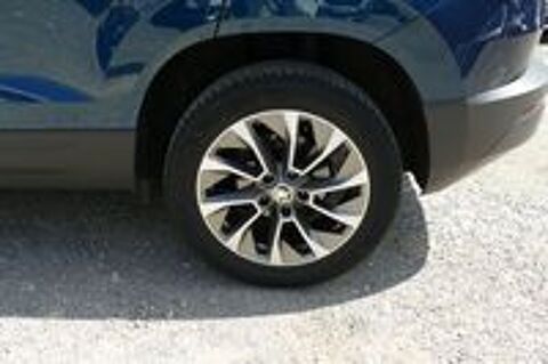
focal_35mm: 36
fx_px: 547
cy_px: 182
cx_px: 274
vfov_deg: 36.8
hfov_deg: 53.2
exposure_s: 1/640
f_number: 3.1
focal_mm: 13.16
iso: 125
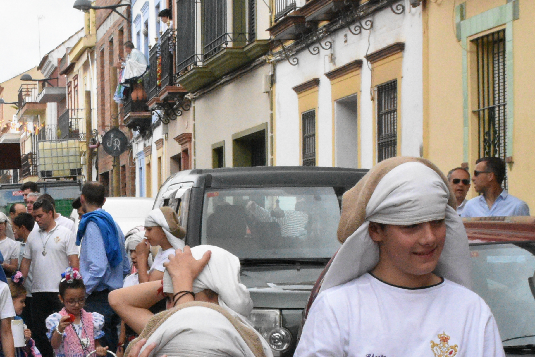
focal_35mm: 118
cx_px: 70
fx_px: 1754
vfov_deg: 11.5
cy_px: 339
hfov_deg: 17.1
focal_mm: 32
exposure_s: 1/1250
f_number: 18
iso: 6400
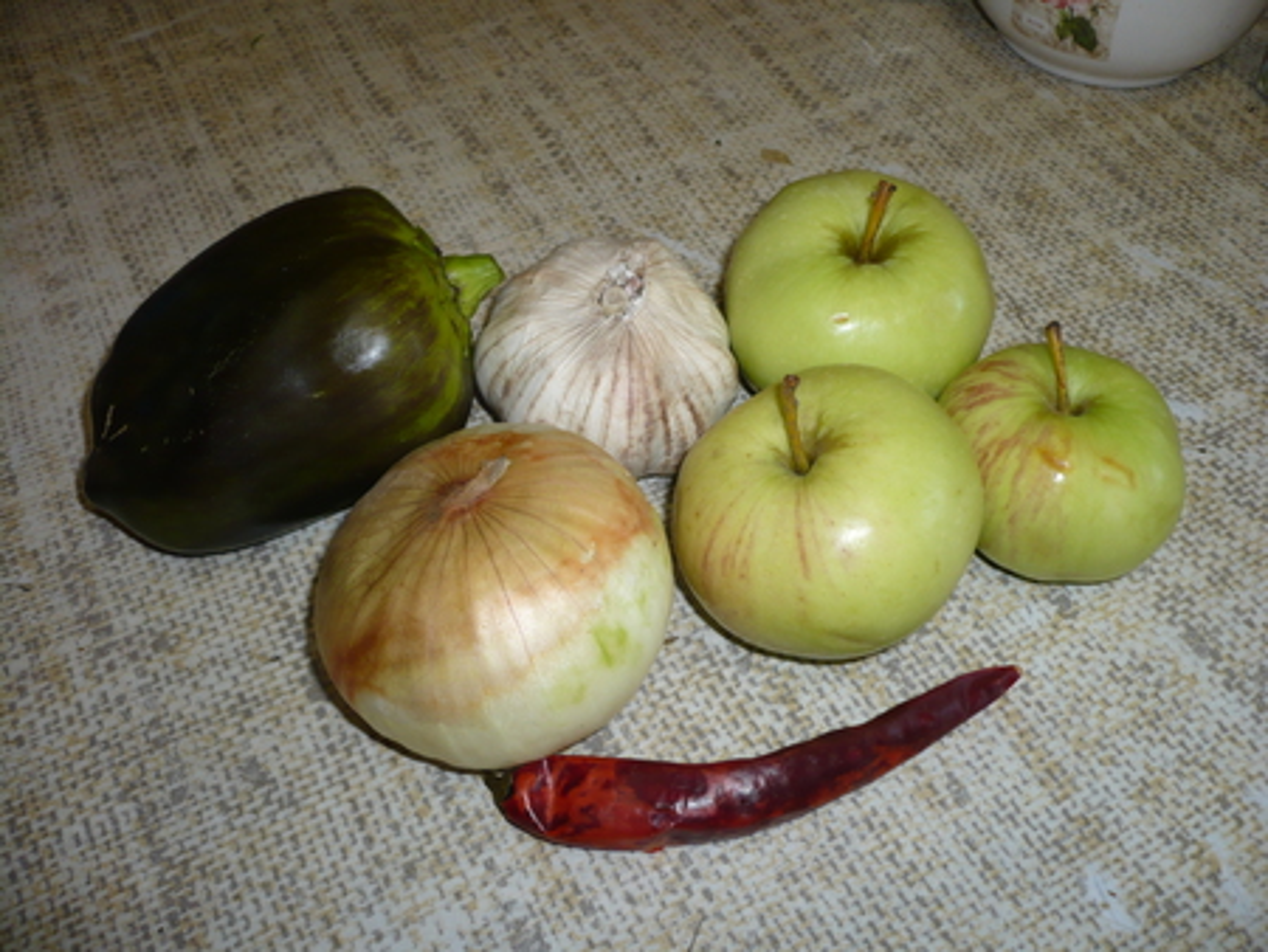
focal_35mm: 35
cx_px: 634
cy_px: 476
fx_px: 1283
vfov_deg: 40.7
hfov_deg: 52.6
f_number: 2.8
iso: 100
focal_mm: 5.8
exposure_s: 1/30
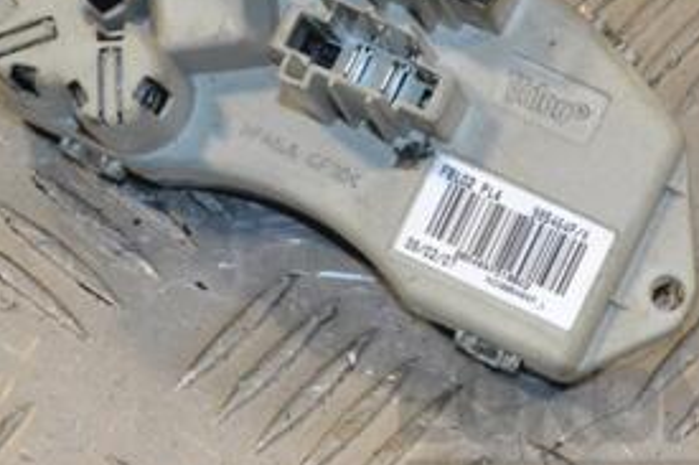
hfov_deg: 11.4
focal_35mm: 180
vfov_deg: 7.6
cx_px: 351
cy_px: 66
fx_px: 3495
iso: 3200
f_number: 14
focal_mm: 55
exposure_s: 1/200
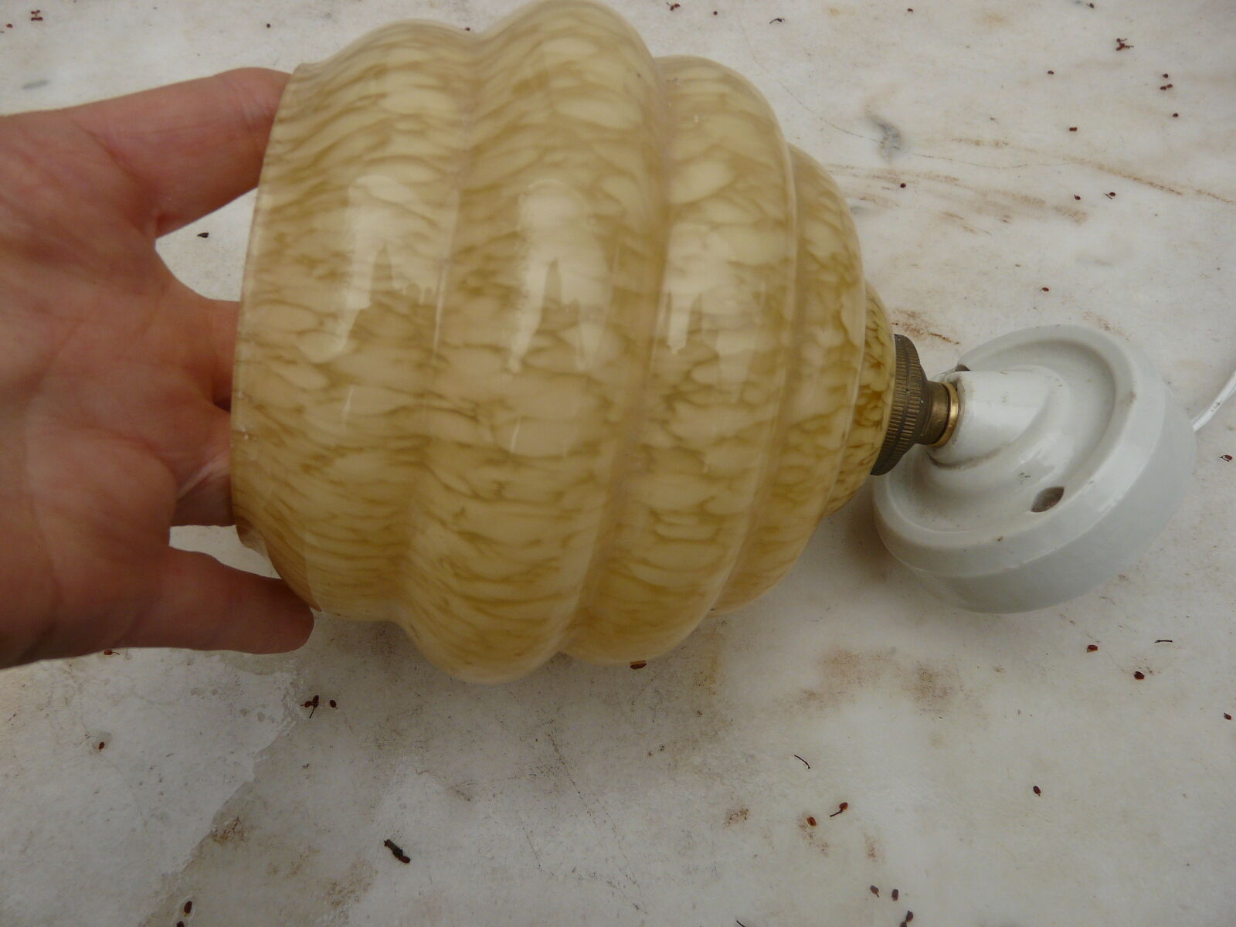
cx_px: 618
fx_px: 1000
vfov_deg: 49.7
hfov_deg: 63.4
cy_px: 464
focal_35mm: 28
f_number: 2.8
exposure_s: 1/50
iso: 100
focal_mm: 4.6
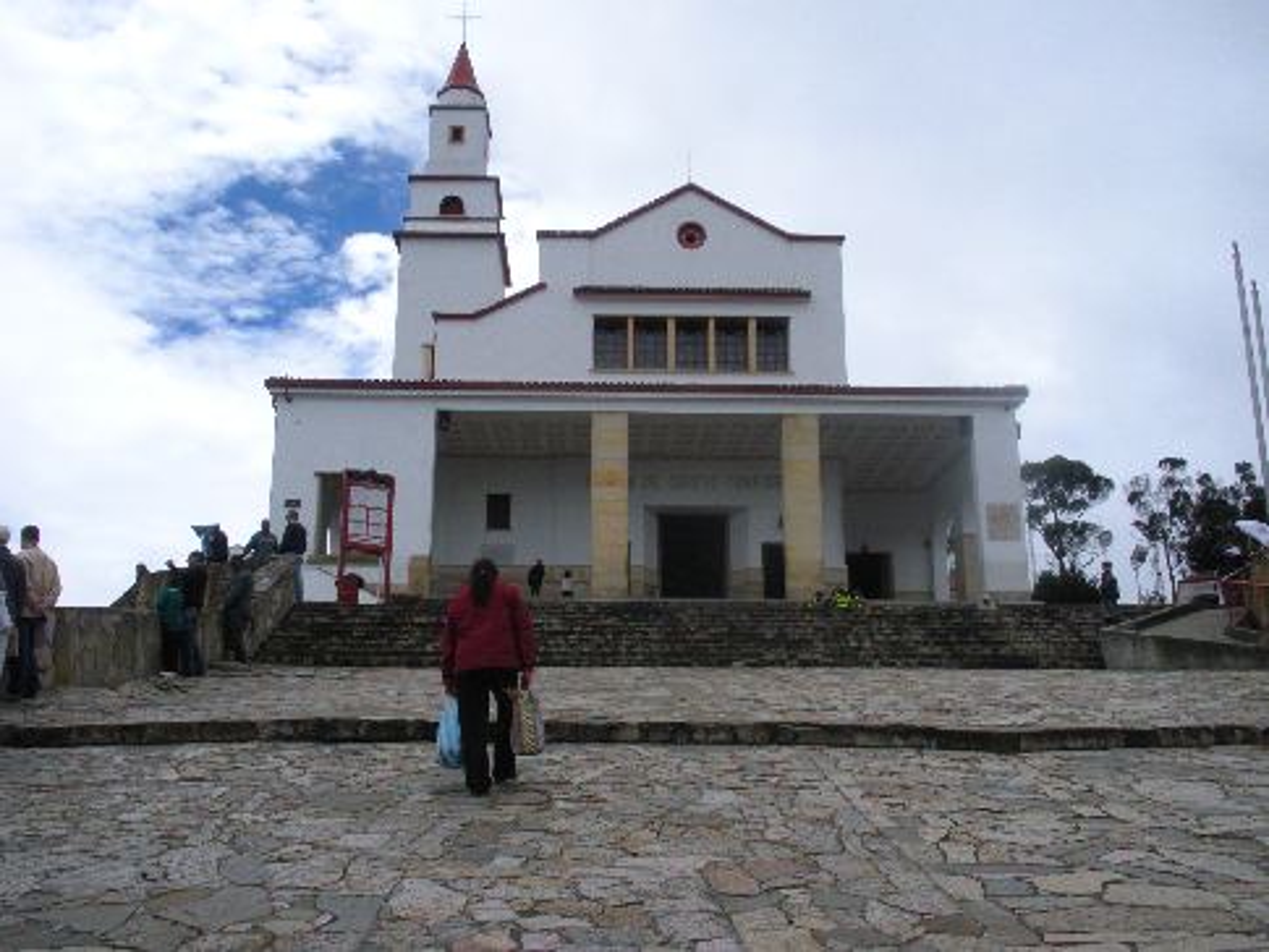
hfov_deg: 51.3
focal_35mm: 36
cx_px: 634
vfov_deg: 39.7
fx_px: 1320
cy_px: 476
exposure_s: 1/1500
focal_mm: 6.3
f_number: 5.6
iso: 200
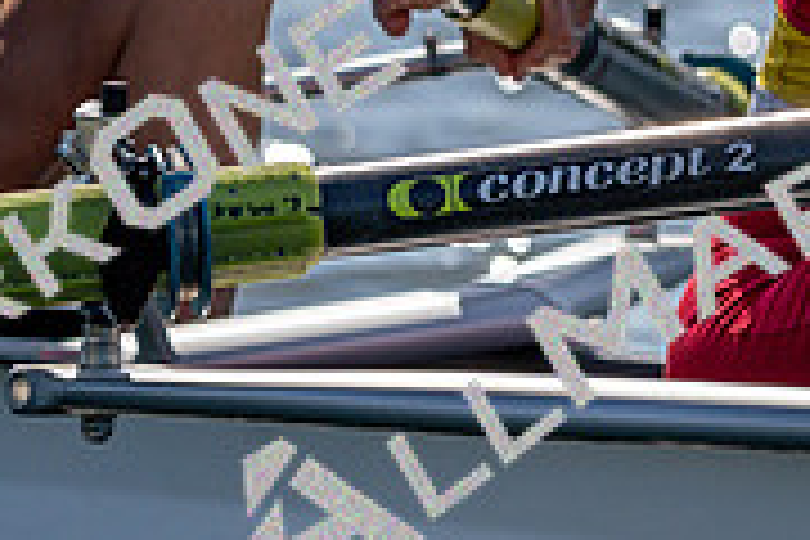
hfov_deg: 2.6
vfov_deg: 1.7
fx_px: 18021
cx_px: 1156
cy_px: -61
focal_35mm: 801
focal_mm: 248
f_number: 5.6
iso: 200
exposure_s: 1/2000
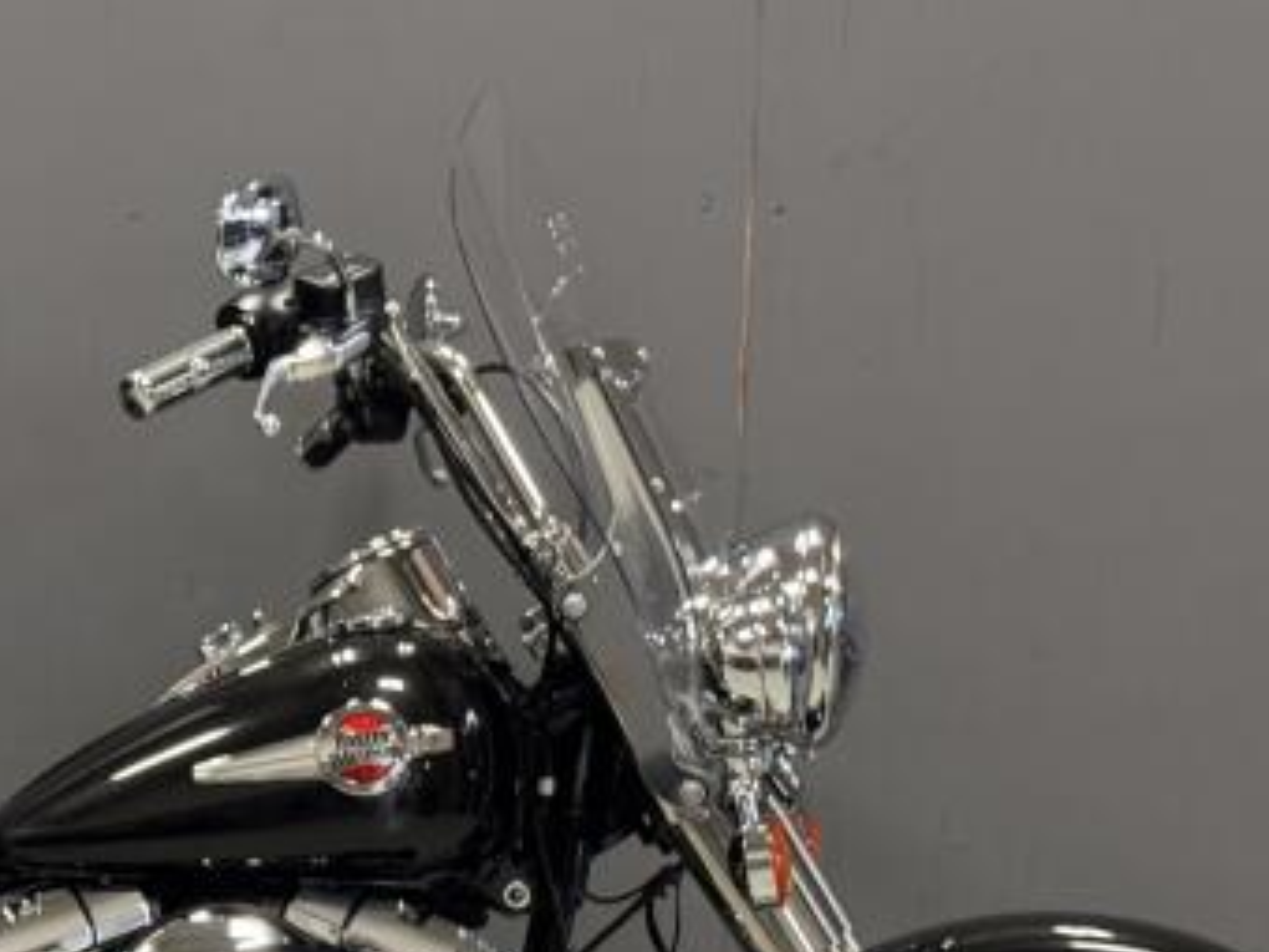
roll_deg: -0.4
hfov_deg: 17.1
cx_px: 45
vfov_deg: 13.0
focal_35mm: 113
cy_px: 930
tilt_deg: -10.0
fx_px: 4143
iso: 250
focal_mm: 6.76
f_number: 1.78
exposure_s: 1/60
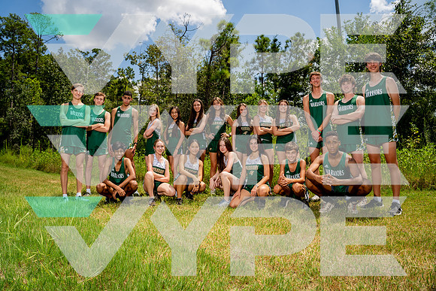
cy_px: 143
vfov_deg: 58.1
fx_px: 262
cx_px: 210
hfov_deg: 79.6
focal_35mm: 22
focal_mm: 20
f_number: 5.6
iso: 100
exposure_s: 1/640
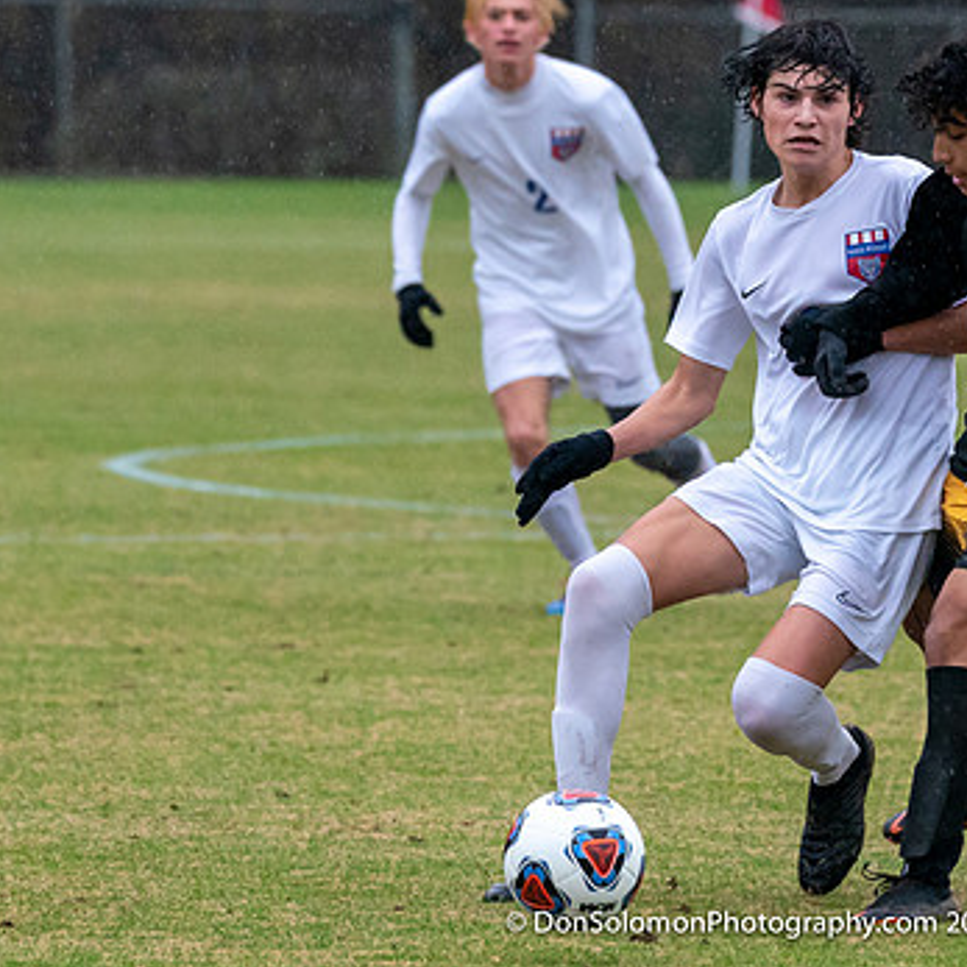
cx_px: 705
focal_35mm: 627
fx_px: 19816
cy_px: 619
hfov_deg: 2.8
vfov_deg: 2.8
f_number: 5.6
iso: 3200
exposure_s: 1/1000
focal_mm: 241
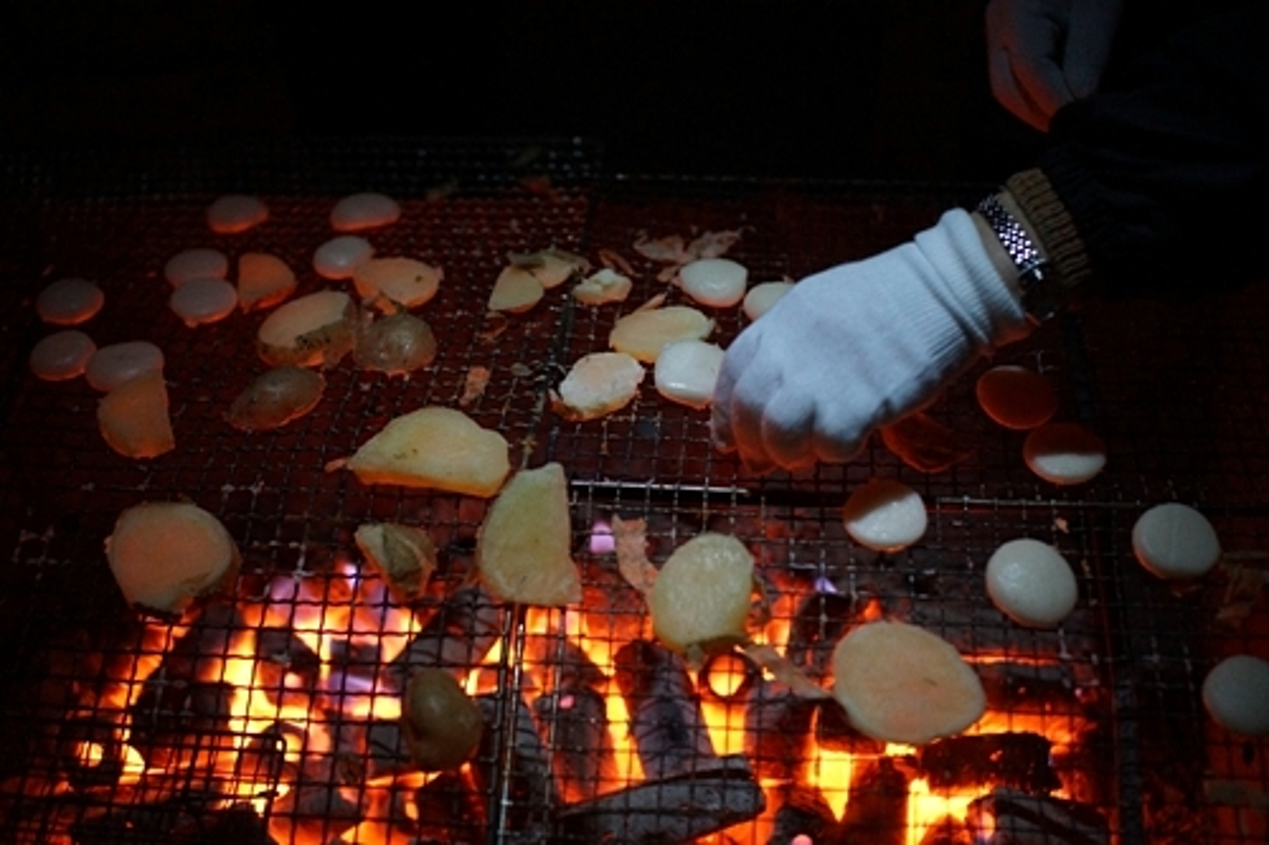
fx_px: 1586
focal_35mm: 45
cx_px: 634
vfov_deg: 29.8
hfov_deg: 43.6
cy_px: 422
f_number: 2
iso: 1600
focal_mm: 30
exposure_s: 1/60
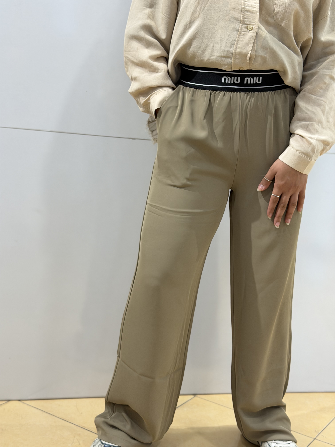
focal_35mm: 48
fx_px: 619
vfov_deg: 39.7
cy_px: 224
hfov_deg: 30.3
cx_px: 168
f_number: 1.78
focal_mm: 6.76
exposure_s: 1/100
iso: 80
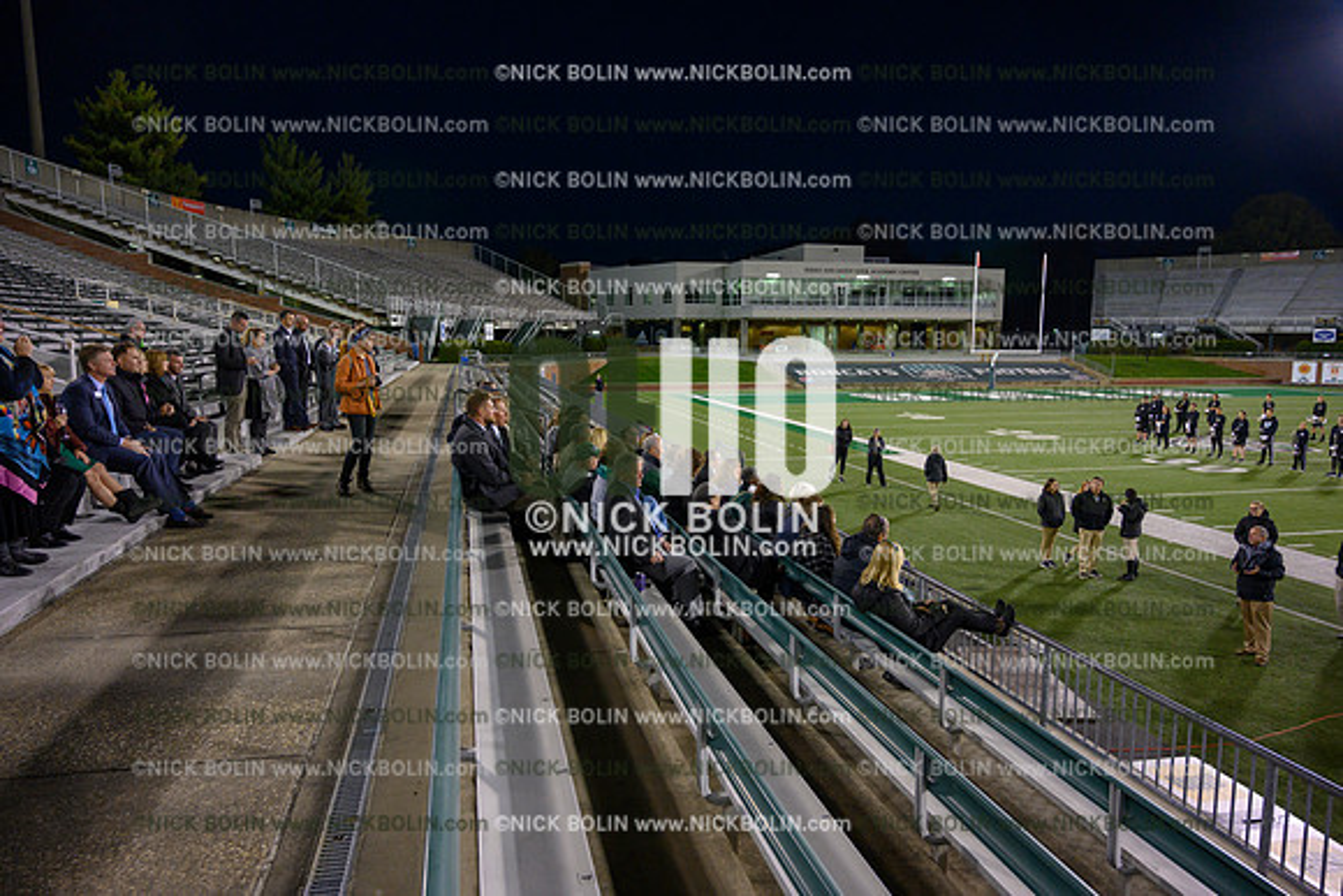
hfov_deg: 73.7
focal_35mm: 24
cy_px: 448
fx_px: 896
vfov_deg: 53.2
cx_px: 672
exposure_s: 1/400
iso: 3200
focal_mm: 24
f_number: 4
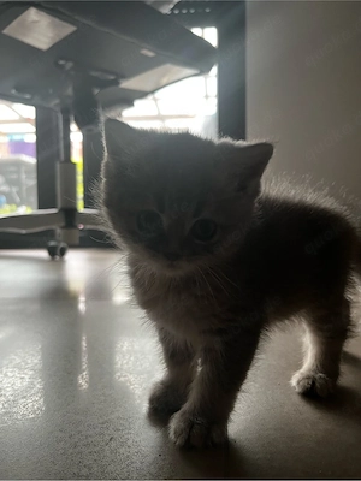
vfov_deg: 67.3
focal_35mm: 26
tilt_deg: -1.5
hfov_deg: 53.1
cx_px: 180
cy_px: 240
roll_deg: +0.4
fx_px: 362
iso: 250
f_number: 1.6
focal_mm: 5.1
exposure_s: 1/60
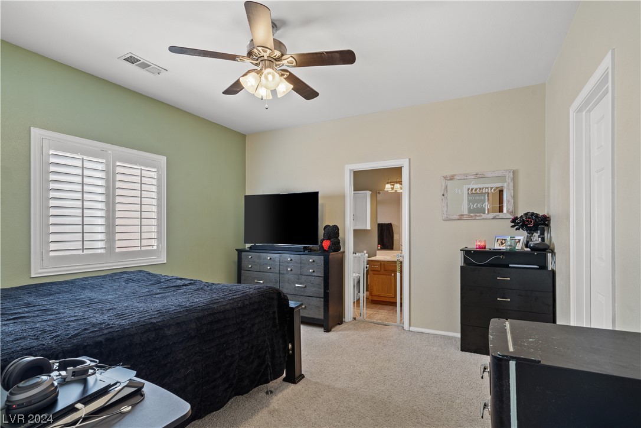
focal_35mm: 17
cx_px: 320
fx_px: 303
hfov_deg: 93.3
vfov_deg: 70.4
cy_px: 214
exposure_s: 2
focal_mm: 17
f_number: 9
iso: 200
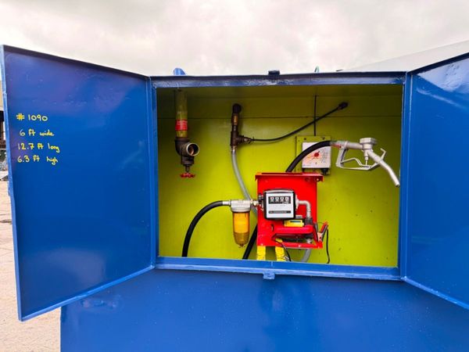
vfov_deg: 56.8
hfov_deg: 71.6
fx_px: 325
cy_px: 176
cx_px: 234
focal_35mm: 24
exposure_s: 1/370
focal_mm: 6.76
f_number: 1.78
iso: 100
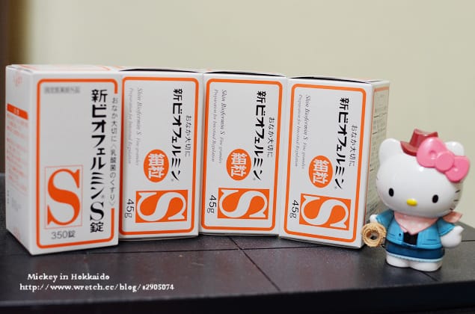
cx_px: 238
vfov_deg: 25.6
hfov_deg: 37.9
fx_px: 691
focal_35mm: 52
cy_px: 157
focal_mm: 35
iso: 1000
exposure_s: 1/40
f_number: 3.5
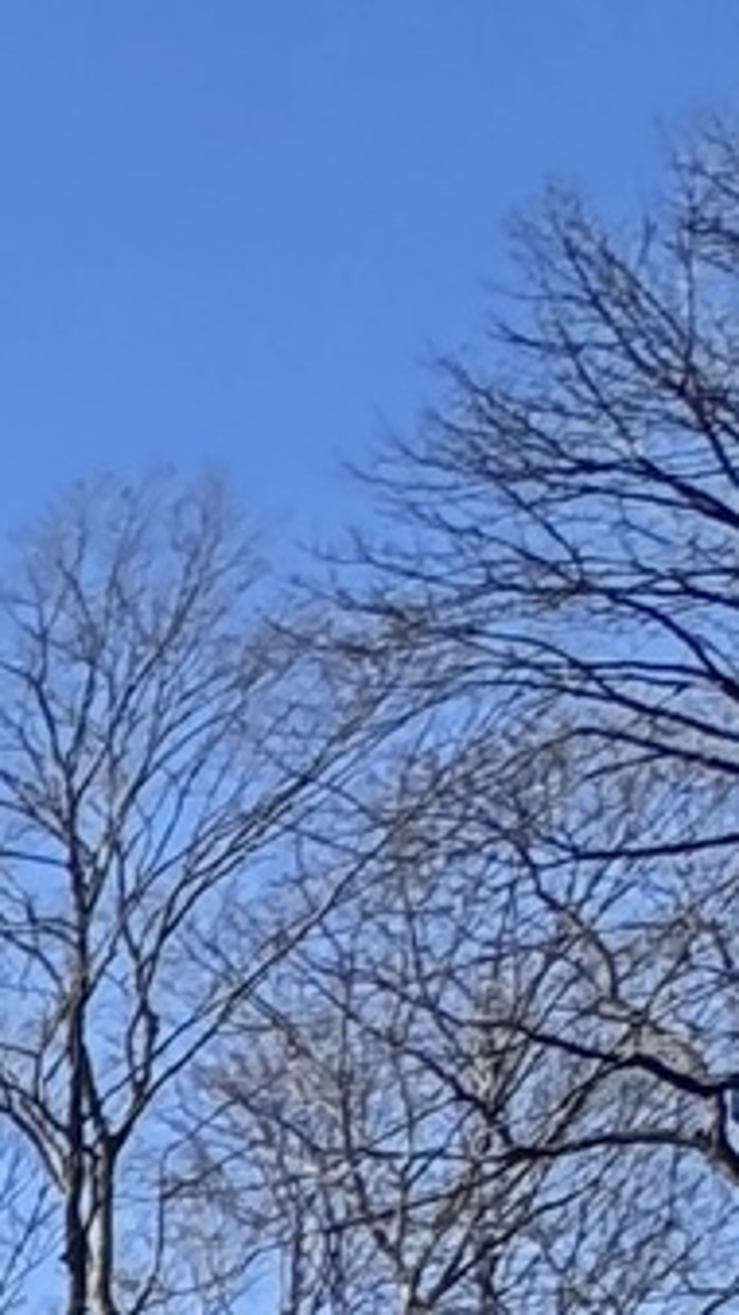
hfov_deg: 7.1
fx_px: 3625
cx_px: -2524
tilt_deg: -3.6
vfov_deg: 15.0
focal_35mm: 104
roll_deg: -0.6
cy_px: 2918
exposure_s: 1/631
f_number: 2.2
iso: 40
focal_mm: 2.22
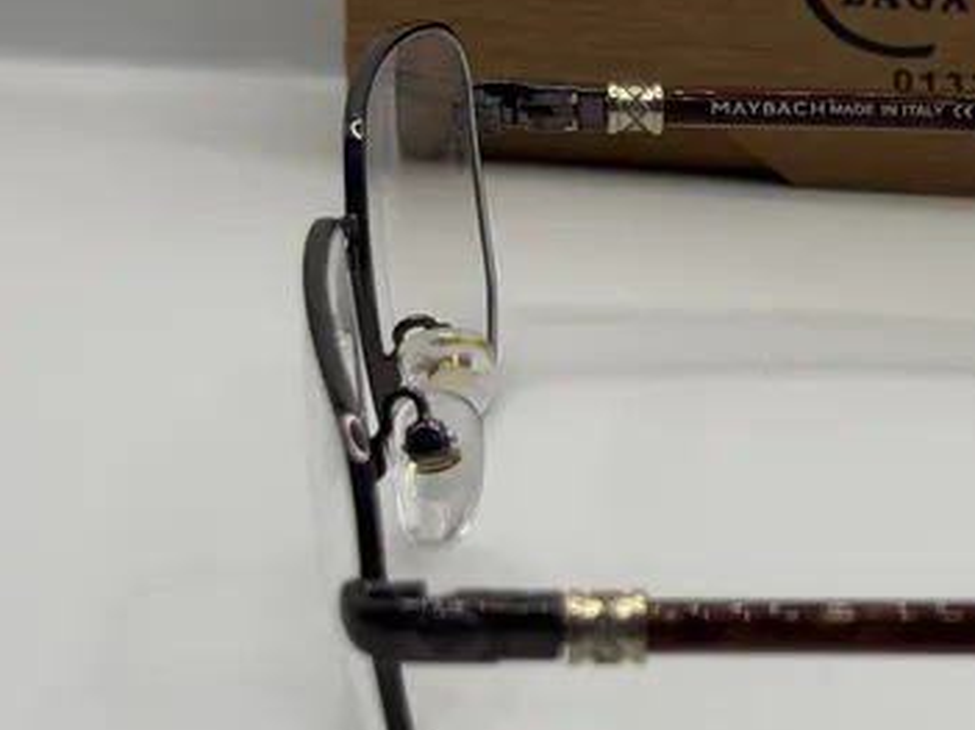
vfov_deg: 10.6
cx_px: 1194
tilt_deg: -18.7
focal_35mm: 140
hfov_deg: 13.7
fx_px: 3942
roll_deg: -3.0
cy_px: 375
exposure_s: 1/484
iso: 64
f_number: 1.78
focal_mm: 6.76
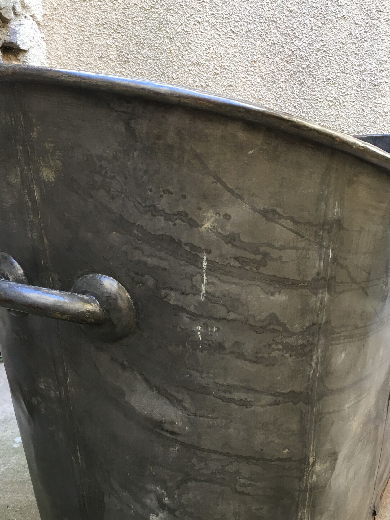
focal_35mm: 43
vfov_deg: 43.6
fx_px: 646
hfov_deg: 33.6
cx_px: 196
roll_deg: +1.3
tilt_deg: -20.7
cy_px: 315
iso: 25
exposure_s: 1/33
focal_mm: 4.15
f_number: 2.2
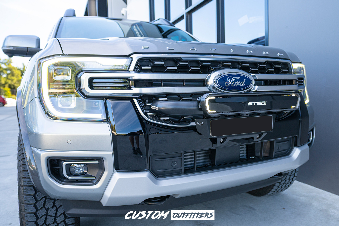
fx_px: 245
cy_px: 113
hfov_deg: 69.4
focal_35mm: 26
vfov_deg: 49.6
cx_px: 170
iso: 160
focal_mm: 26
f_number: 4
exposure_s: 1/60
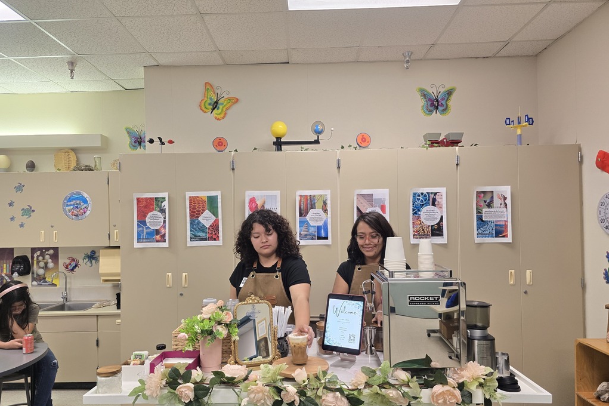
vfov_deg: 53.0
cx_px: 305
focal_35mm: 24
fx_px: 406
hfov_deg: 73.8
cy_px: 223
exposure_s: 1/120
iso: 200
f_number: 1.7
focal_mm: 6.3
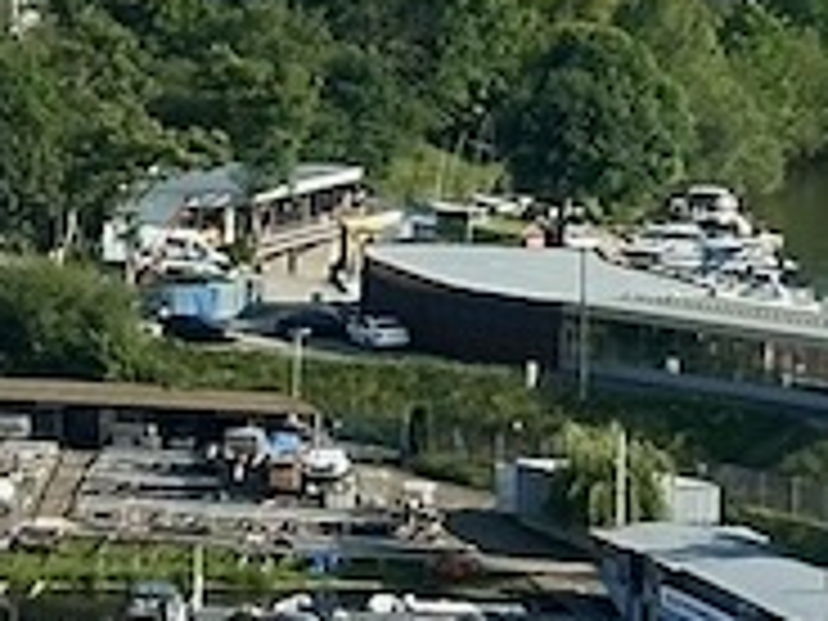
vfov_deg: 4.5
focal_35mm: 334
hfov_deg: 5.5
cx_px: -1778
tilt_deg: -4.8
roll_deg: +0.3
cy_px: 220
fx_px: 7989
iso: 64
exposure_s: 1/3472
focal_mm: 6.86
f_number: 1.78
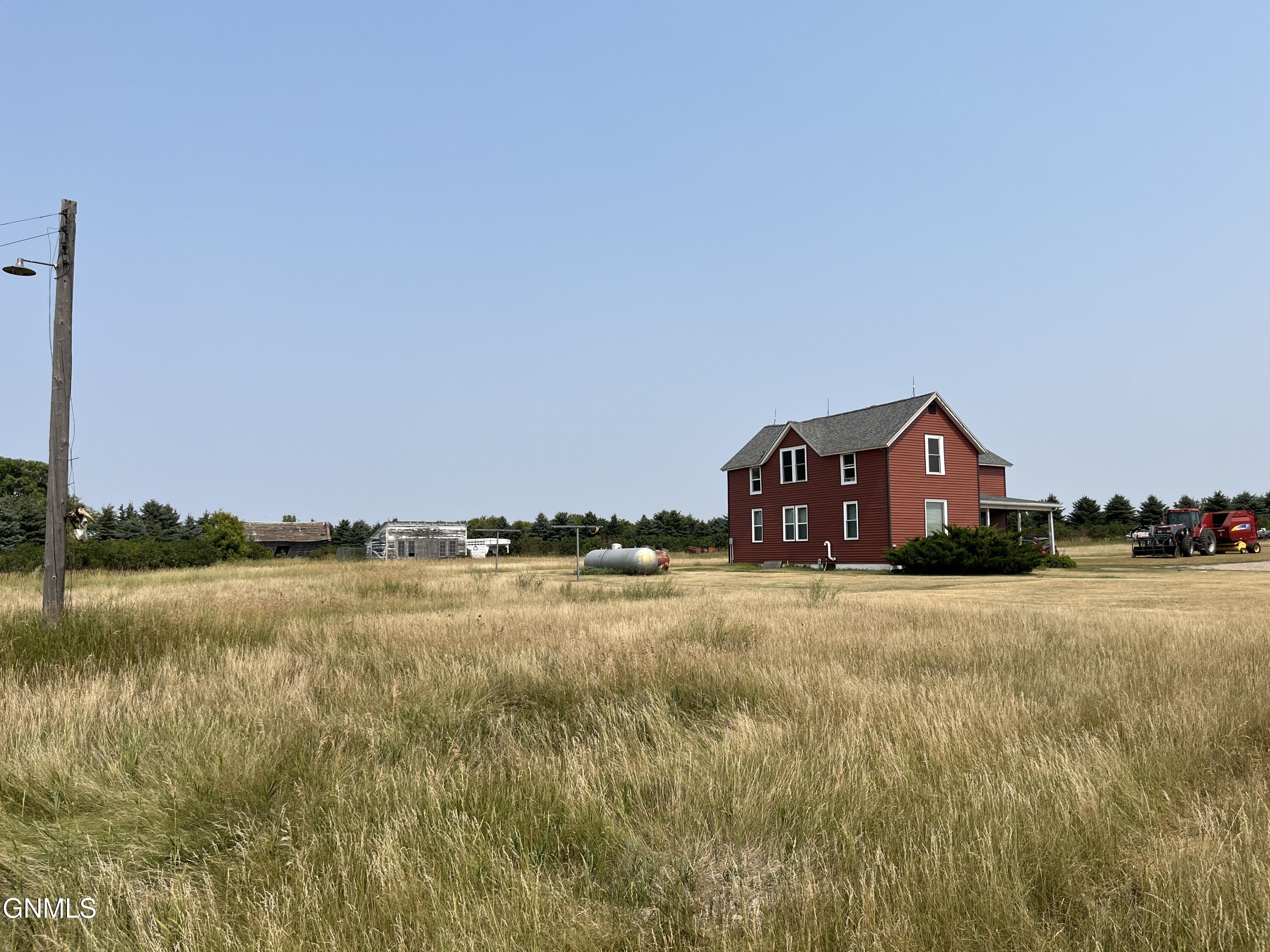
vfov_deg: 53.1
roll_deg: +0.6
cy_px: 476
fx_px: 954
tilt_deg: +4.1
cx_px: 635
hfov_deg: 67.3
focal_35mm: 26
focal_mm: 5.1
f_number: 1.6
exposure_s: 1/5319
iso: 50
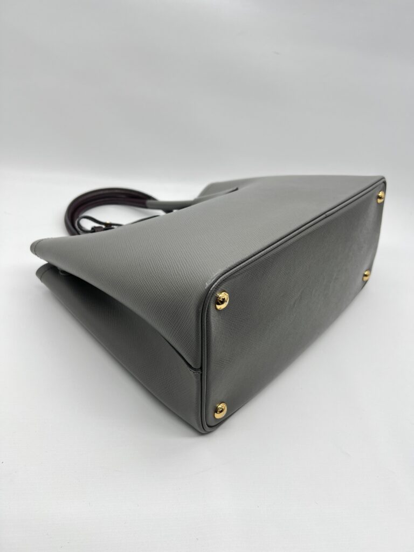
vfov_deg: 67.3
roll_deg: -8.7
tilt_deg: -34.7
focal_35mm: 26
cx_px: 207
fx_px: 415
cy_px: 276
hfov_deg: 53.1
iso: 40
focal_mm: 5.7
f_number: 1.5
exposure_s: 1/166
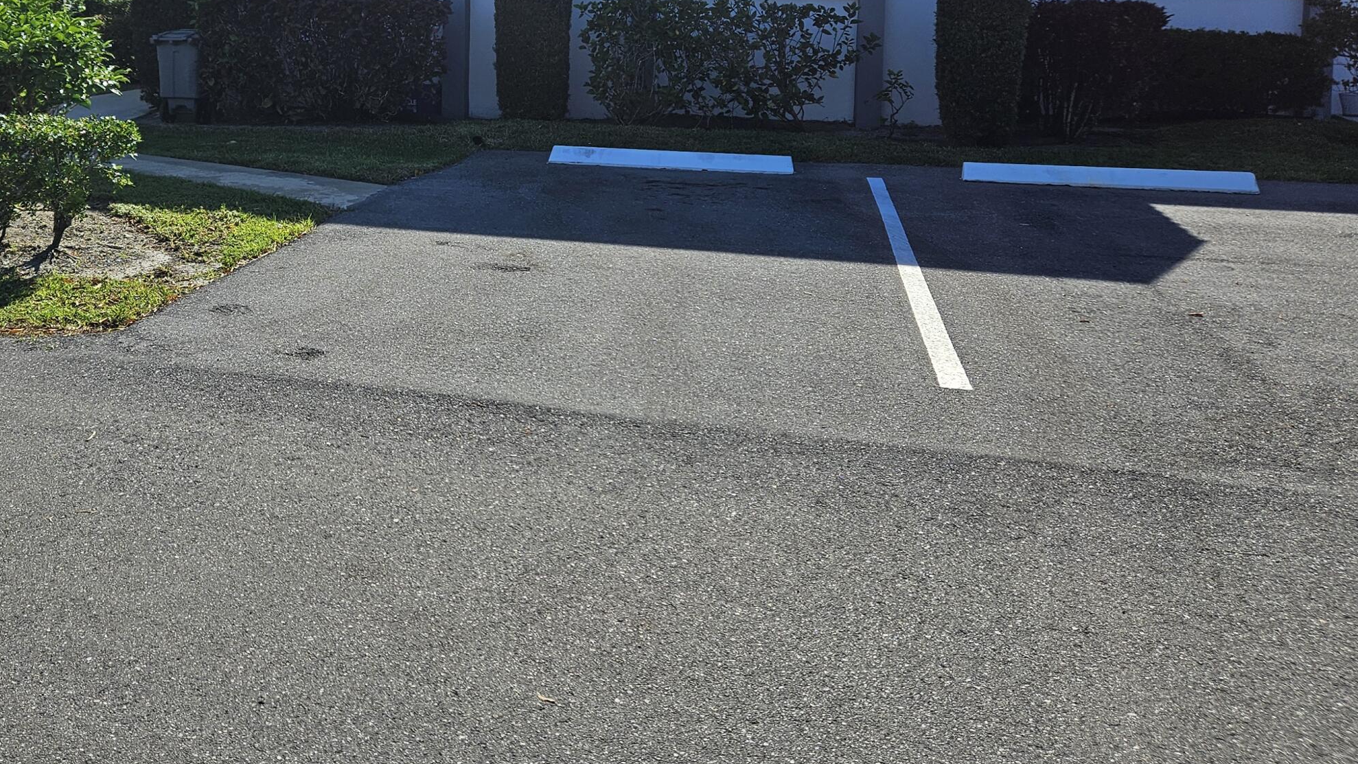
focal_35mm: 38
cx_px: 413
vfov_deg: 30.2
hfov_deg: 51.4
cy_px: 117
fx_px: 1368
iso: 25
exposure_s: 1/2234
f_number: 1.8
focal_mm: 5.4
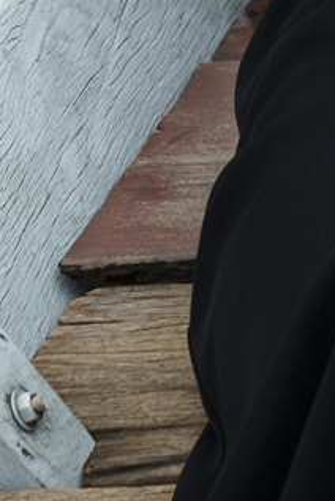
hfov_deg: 3.4
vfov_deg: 5.1
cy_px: -446
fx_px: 5568
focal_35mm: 400
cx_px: 537
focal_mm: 84.6
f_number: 6.3
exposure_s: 1/320
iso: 640
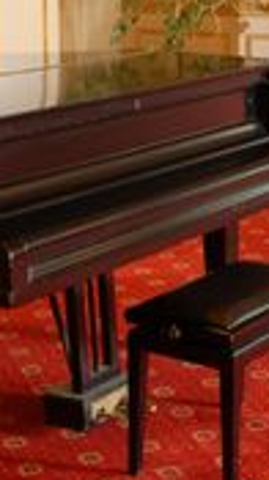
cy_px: 11
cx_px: 187
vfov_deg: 22.4
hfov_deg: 13.1
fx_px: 1168
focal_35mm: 92
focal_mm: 17
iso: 100
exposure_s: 1/2
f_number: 8
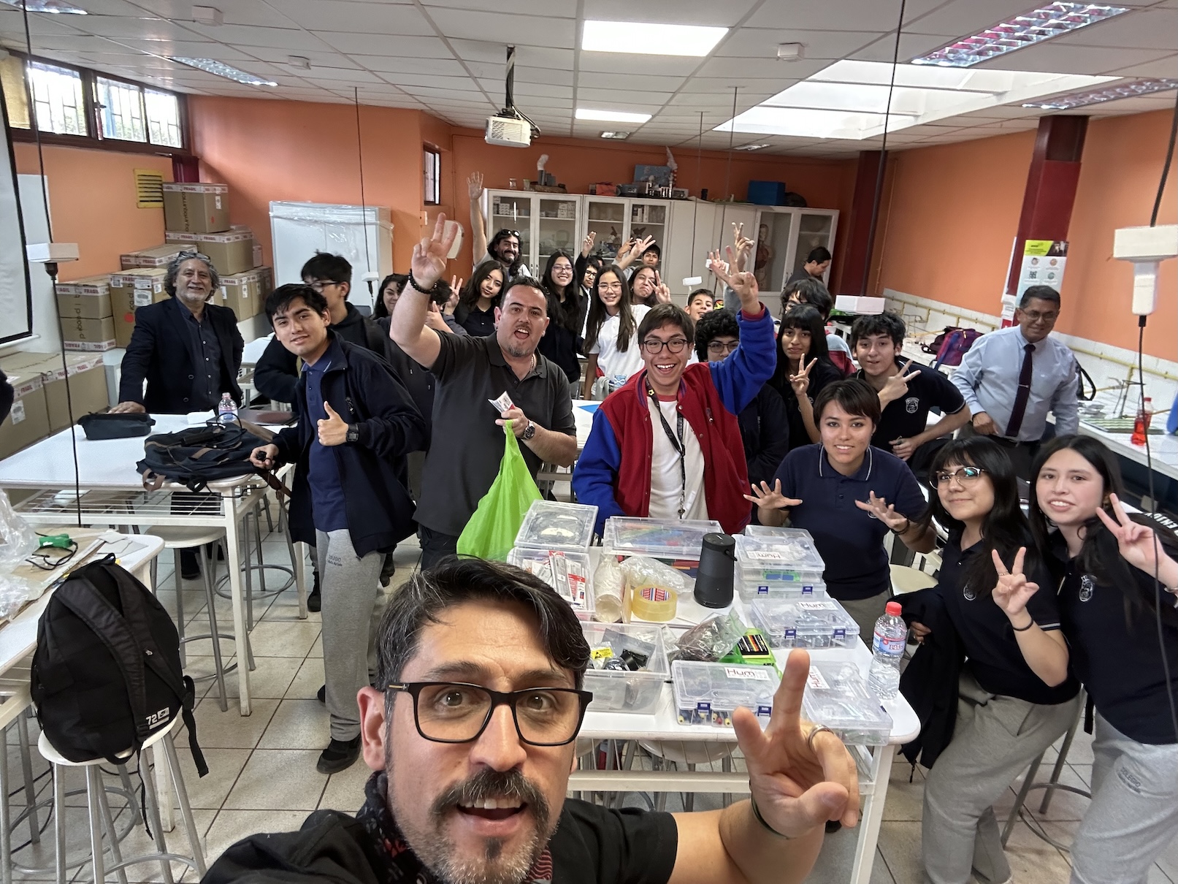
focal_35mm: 23
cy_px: 442
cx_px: 589
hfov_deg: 73.9
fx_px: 783
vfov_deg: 58.9
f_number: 1.9
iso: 125
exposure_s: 1/50
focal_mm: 2.69
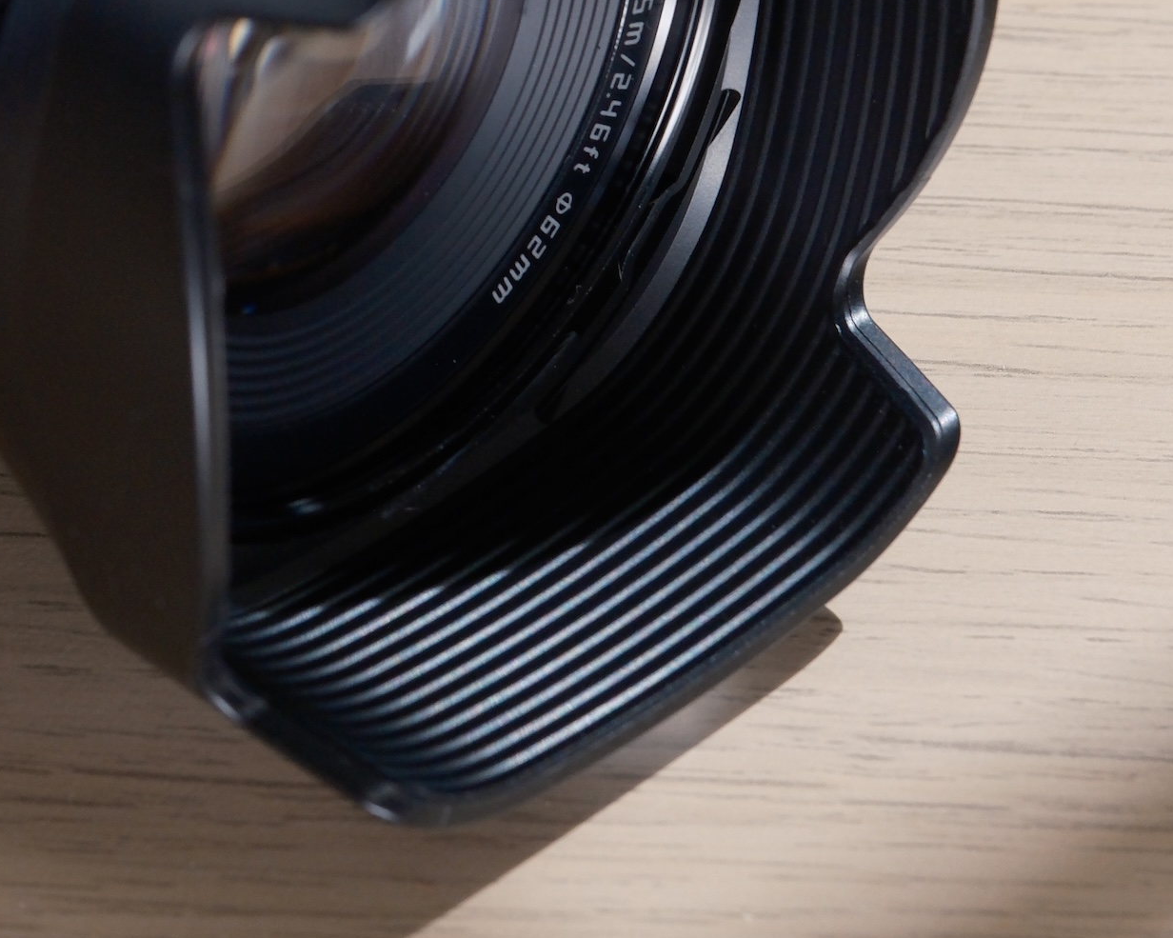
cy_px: -318
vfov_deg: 6.0
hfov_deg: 7.5
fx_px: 8885
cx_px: -362
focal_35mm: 256
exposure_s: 1/40
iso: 640
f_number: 5.6
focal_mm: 56
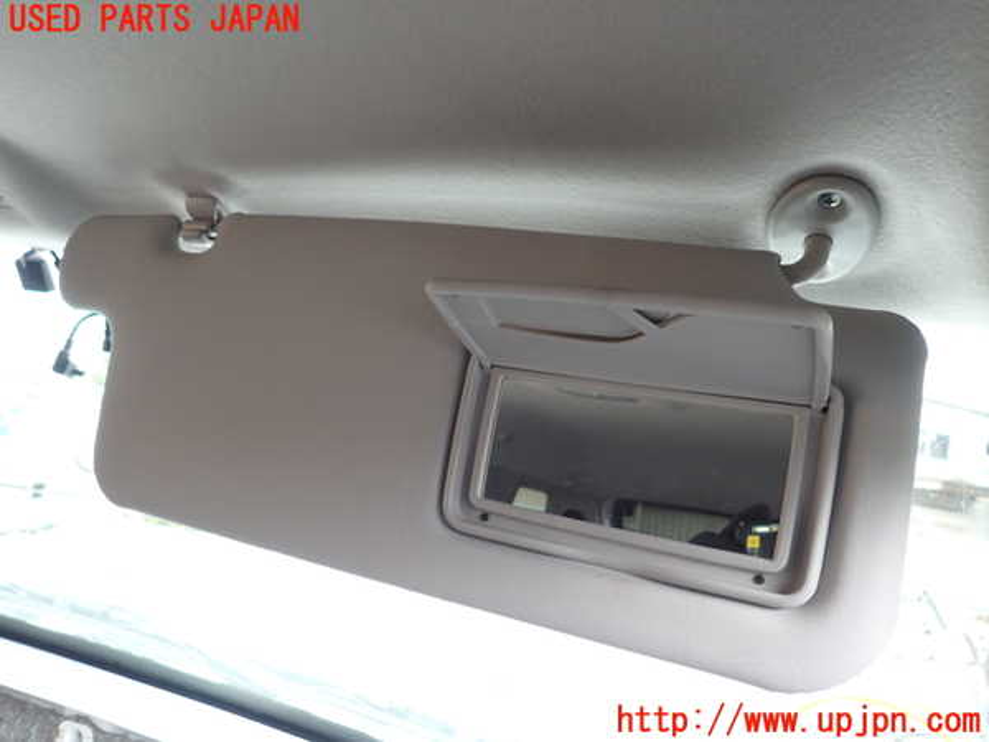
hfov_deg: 69.4
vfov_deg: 54.9
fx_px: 714
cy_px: 371
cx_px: 494
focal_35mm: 25
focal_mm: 4.5
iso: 200
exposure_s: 1/60
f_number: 2
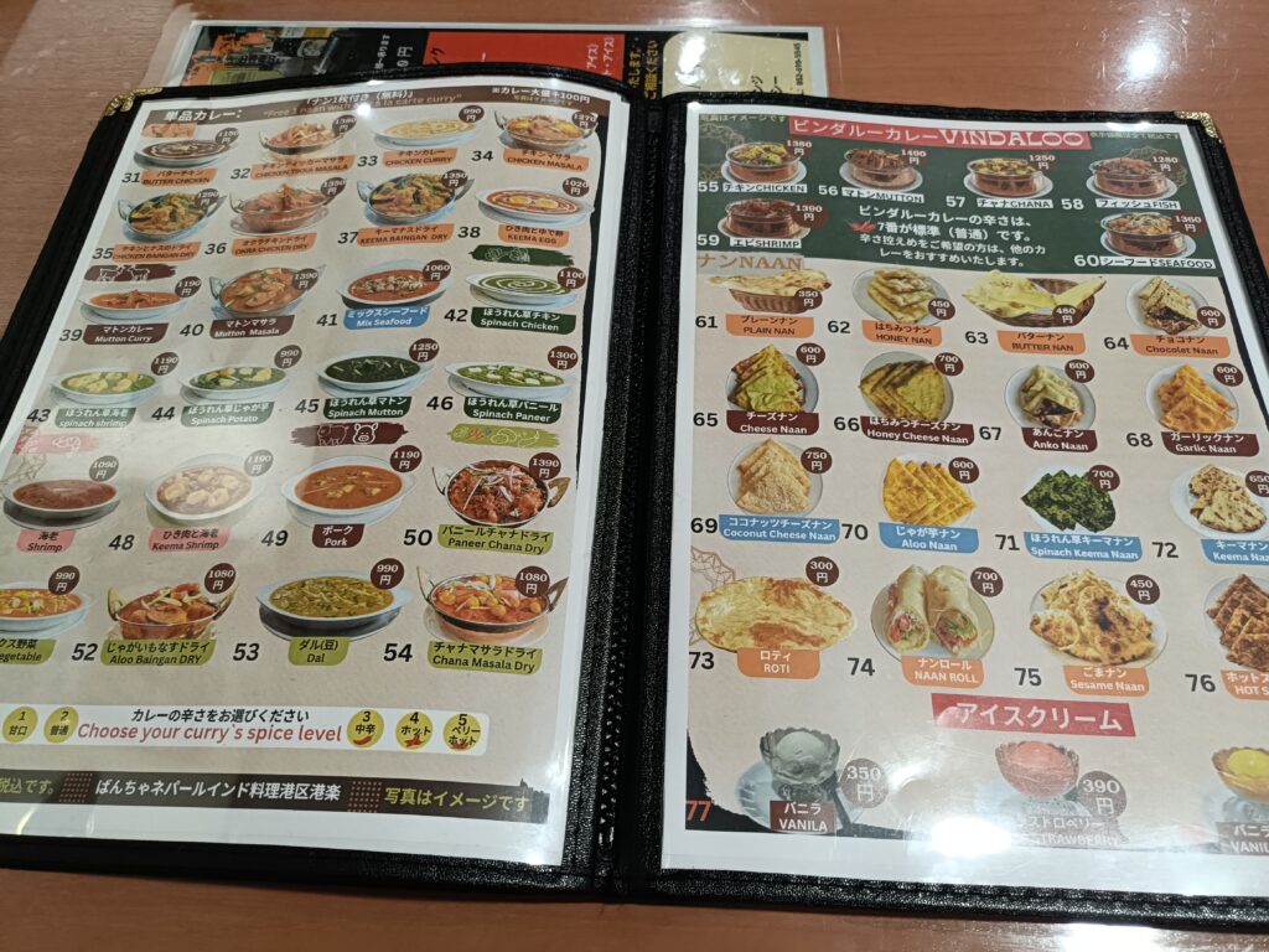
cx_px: 634
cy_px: 476
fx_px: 916
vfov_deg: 54.9
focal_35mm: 25
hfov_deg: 69.4
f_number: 1.7
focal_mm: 4.7
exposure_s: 1/50
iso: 640
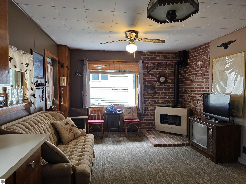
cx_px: 123
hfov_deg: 73.9
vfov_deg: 58.9
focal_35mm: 23
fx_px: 163
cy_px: 92
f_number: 1.7
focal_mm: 6.3
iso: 200
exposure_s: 1/120
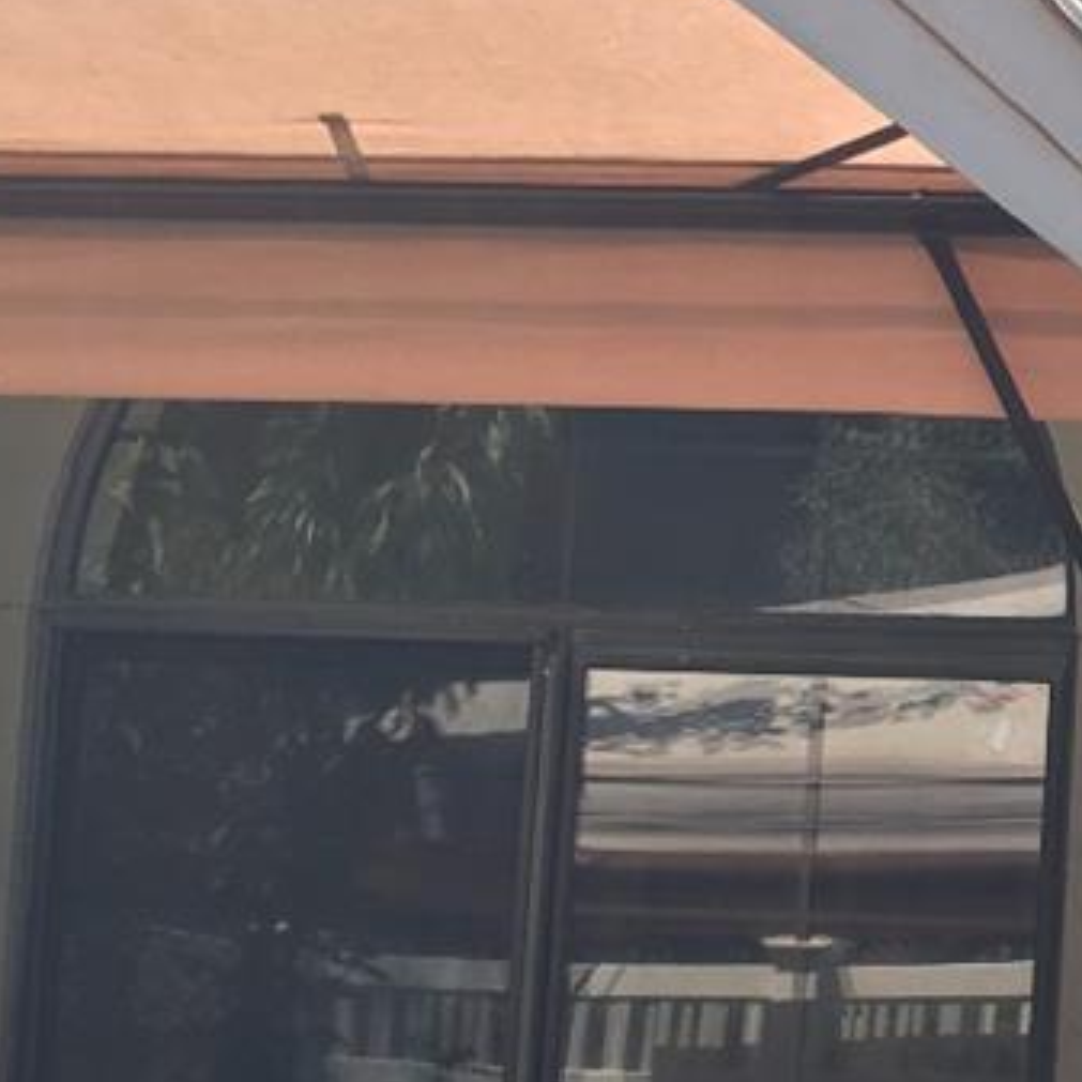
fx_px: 4031
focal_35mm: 114
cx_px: 1750
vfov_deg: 15.2
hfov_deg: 14.1
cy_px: 889
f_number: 2.2
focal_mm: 4.15
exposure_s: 1/680
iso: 25
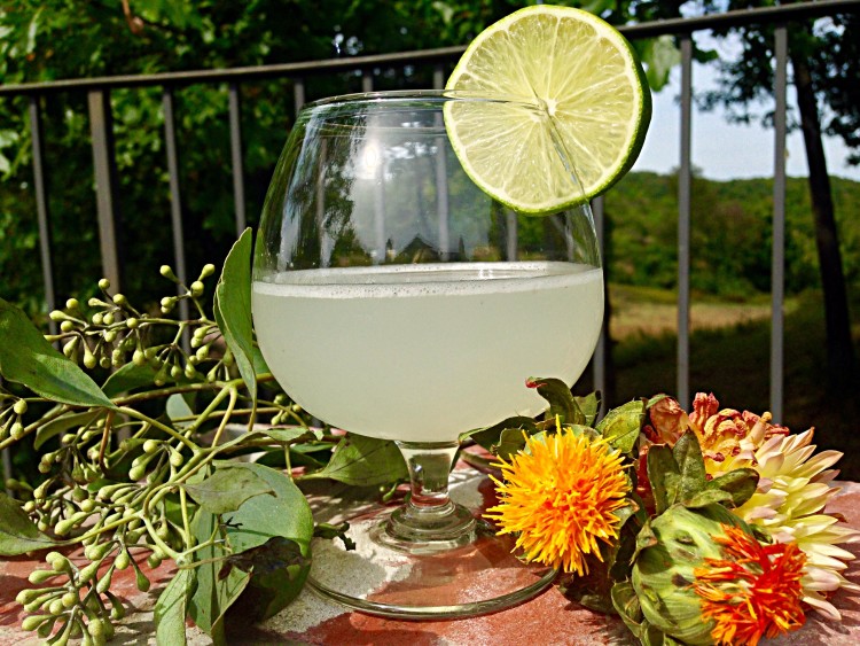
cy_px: 323
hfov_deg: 55.3
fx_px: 820
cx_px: 430
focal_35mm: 33
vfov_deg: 43.0
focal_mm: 4.12
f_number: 2.4
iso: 50
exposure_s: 1/1808
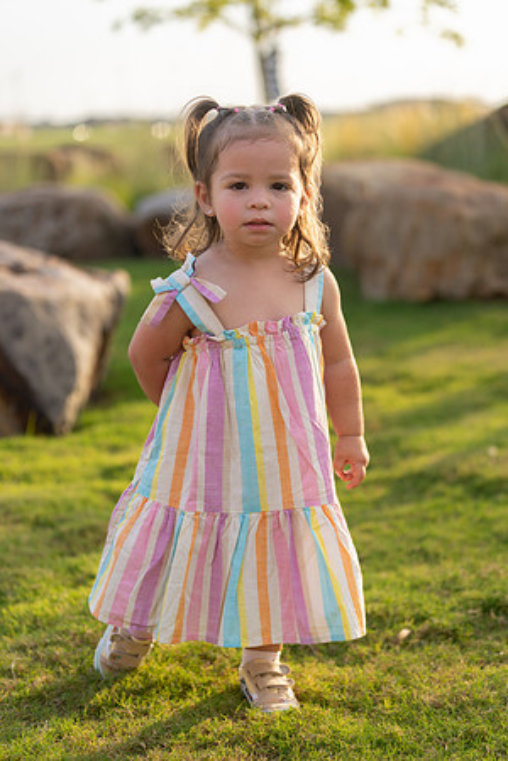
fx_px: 1482
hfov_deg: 19.5
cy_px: 380
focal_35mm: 70
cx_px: 254
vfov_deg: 28.8
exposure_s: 1/500
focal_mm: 70
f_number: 2.8
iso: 125
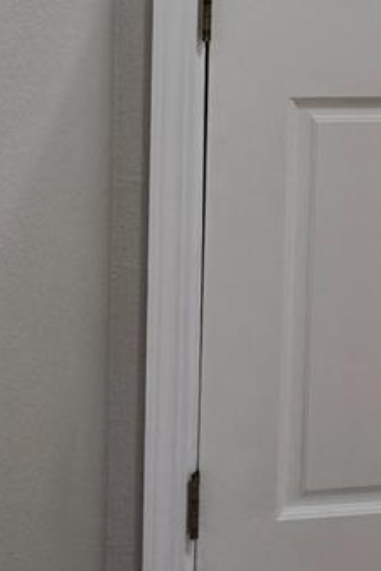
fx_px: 1683
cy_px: -57
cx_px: 832
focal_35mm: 106
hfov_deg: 11.3
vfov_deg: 18.5
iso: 125
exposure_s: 1/120
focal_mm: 6.3
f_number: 1.7
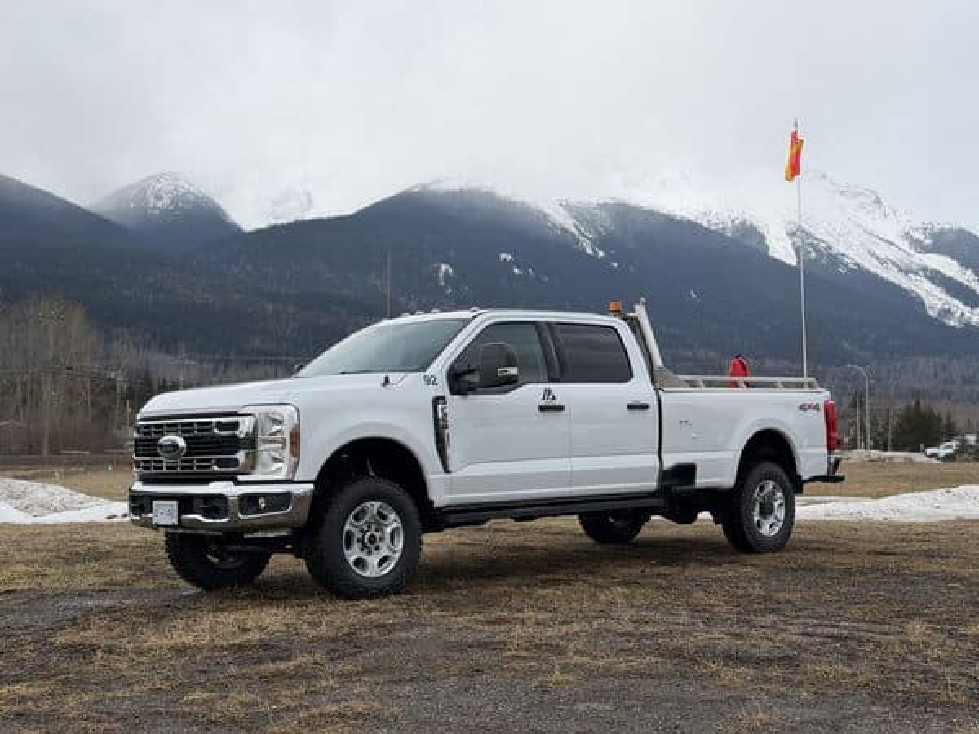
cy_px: 367
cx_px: 490
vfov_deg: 30.3
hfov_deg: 39.7
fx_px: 1358
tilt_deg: +2.9
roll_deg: -0.2
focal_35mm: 48
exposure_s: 1/3096
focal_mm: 6.76
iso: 64
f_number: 1.78
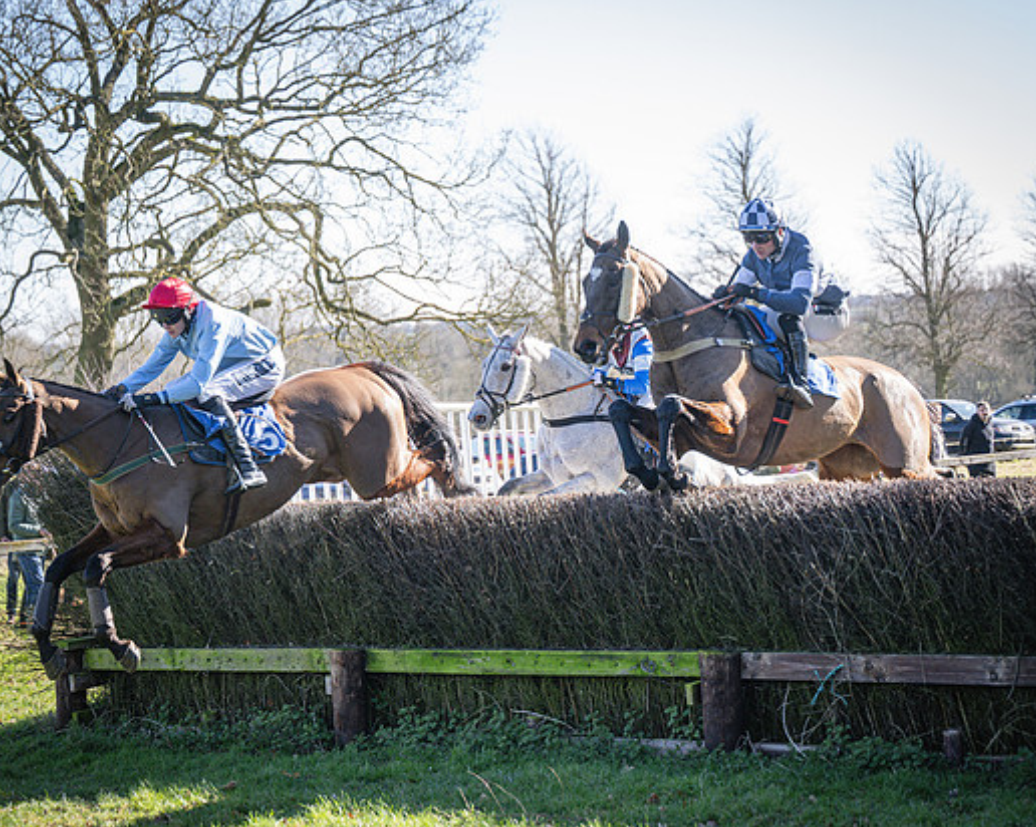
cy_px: 401
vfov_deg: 17.8
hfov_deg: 22.2
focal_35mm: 86
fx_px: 2635
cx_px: 503
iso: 400
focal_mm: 70
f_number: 2.8
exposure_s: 1/1600
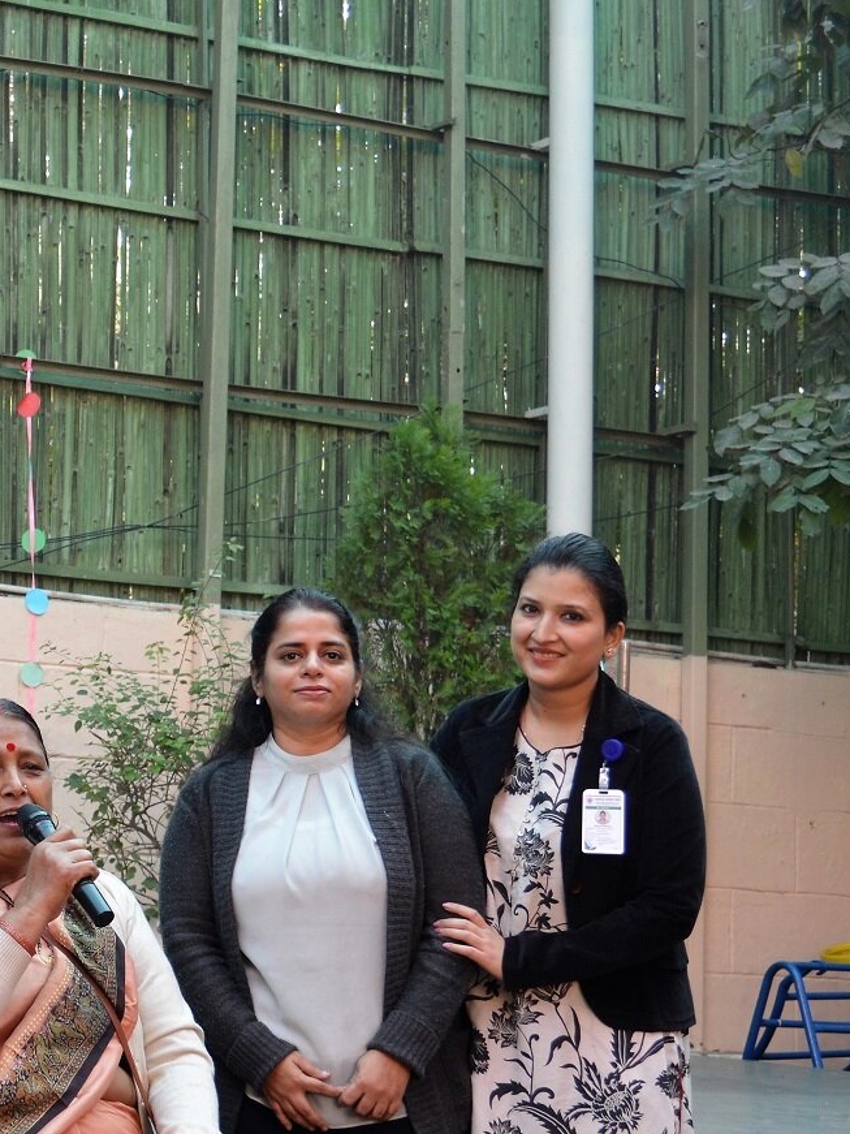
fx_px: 2492
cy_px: 609
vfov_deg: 25.6
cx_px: -289
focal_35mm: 76
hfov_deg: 17.9
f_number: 4.5
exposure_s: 1/80
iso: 400
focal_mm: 23
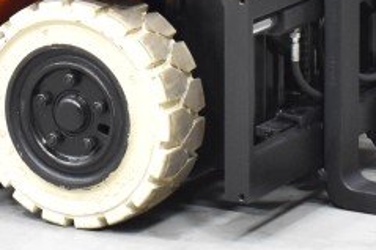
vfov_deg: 5.8
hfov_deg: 9.1
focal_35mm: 226
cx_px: 61
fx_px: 2359
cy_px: -349
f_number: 5.6
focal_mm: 30
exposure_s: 1/20
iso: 1600
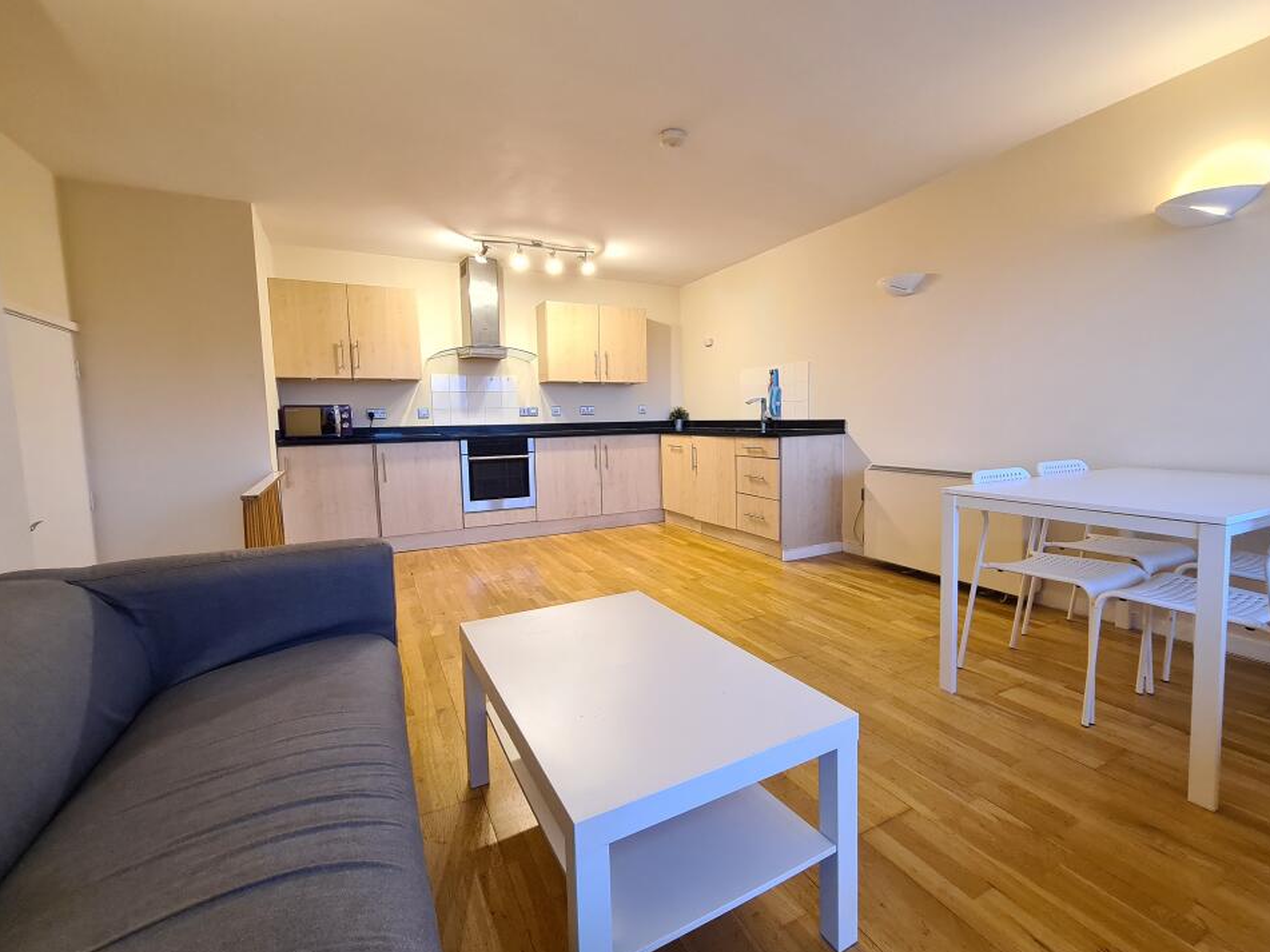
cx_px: 658
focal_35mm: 14
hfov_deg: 102.0
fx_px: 514
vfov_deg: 85.7
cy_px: 470
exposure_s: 1/50
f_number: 2.2
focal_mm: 2.22
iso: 320
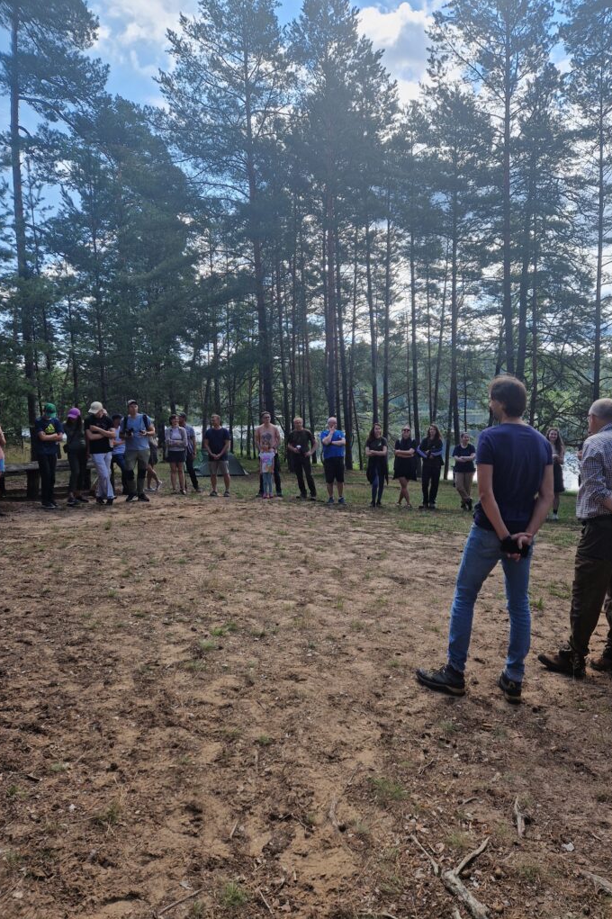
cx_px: 338
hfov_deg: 53.0
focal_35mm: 24
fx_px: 612
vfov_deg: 73.8
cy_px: 459
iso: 50
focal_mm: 5.4
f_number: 1.8
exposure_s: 1/864
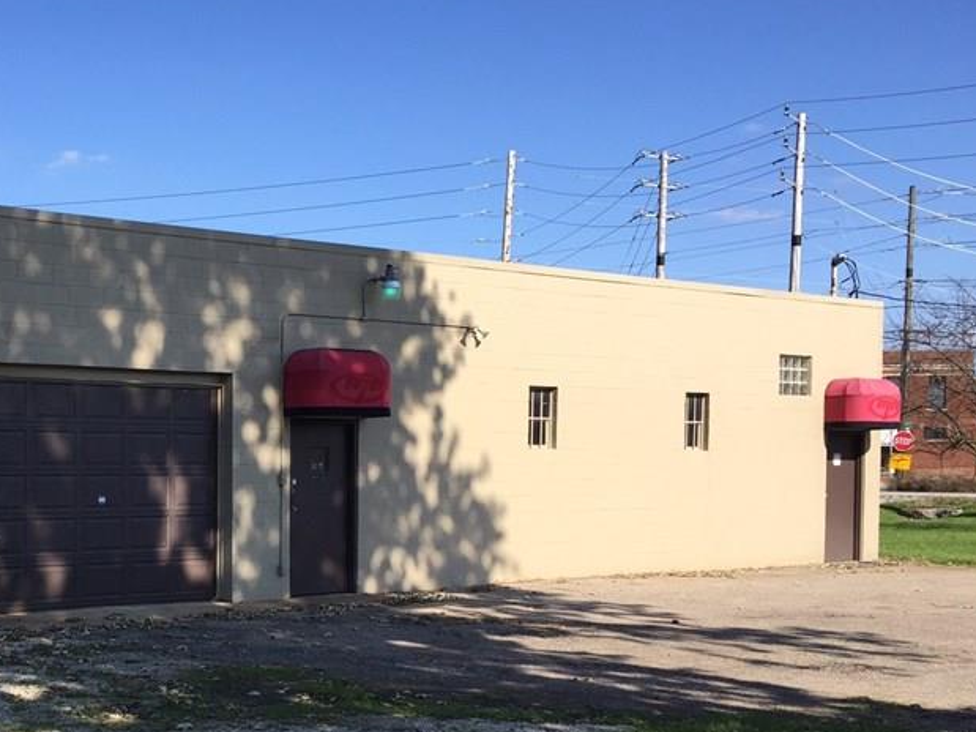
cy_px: 516
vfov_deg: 29.9
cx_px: 191
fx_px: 1353
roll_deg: -0.4
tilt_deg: -2.0
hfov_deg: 38.2
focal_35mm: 48
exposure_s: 1/1319
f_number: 2.2
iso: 32
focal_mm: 4.15
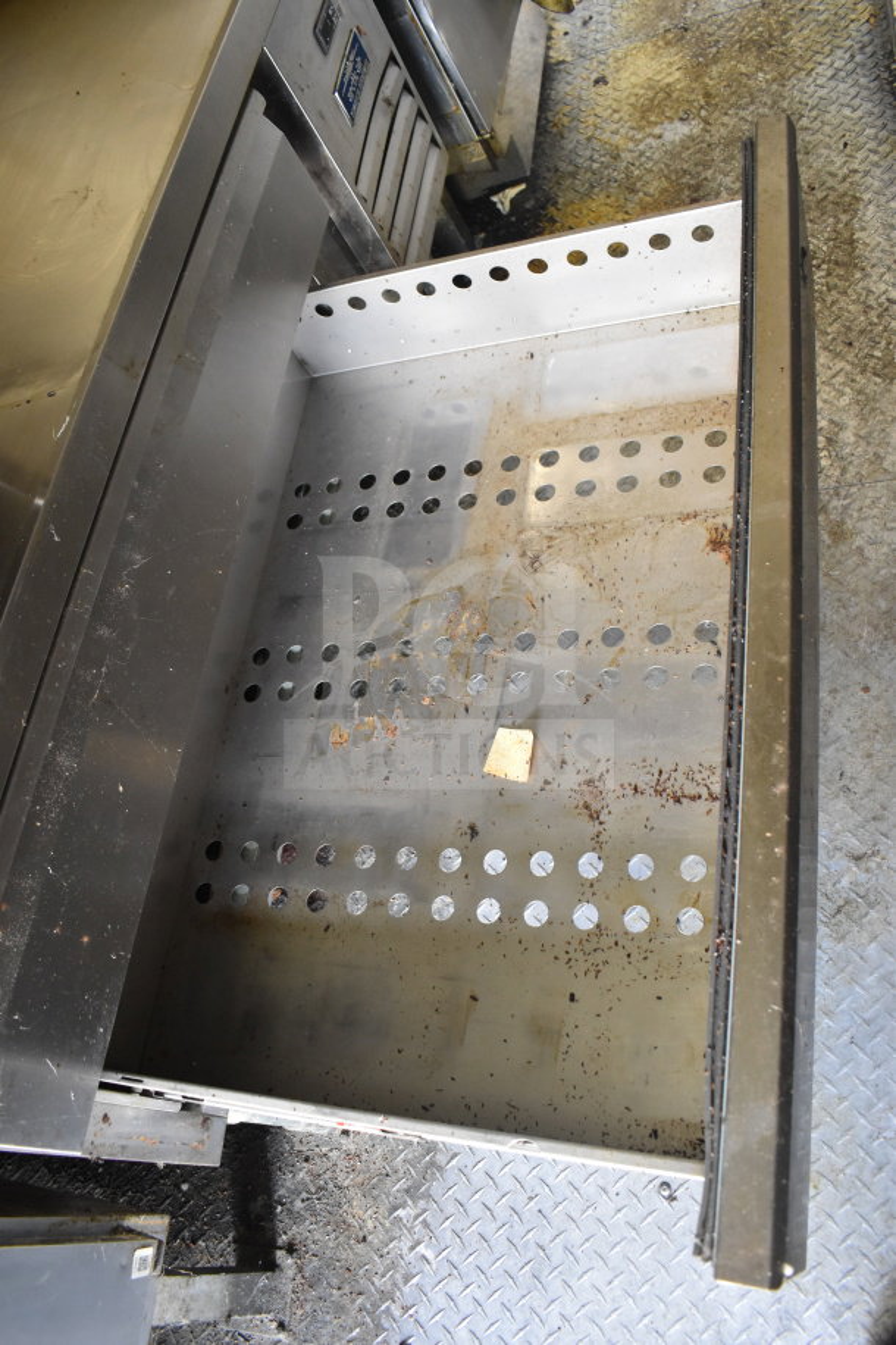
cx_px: 448
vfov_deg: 67.4
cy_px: 672
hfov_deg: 47.9
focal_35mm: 27
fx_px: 1008
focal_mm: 18
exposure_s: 1/30
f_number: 3.5
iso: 2000
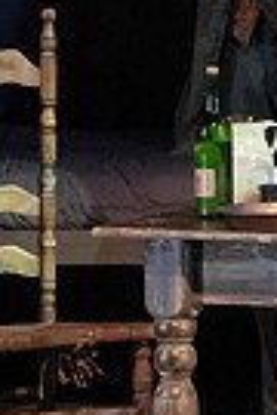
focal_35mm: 1537
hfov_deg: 0.9
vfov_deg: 1.3
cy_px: 69
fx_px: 17738
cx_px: 696
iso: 16000
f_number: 11
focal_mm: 358
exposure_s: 1/320
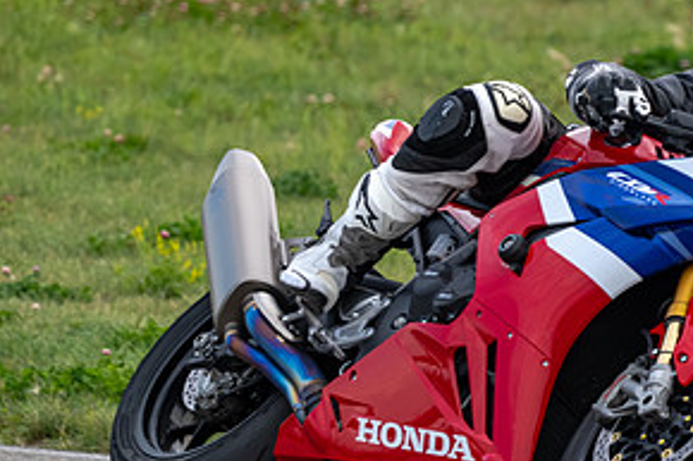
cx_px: 791
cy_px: 228
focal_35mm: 820
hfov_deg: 2.5
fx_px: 15775
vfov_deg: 1.7
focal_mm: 350
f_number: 6.3
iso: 800
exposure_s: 1/1250
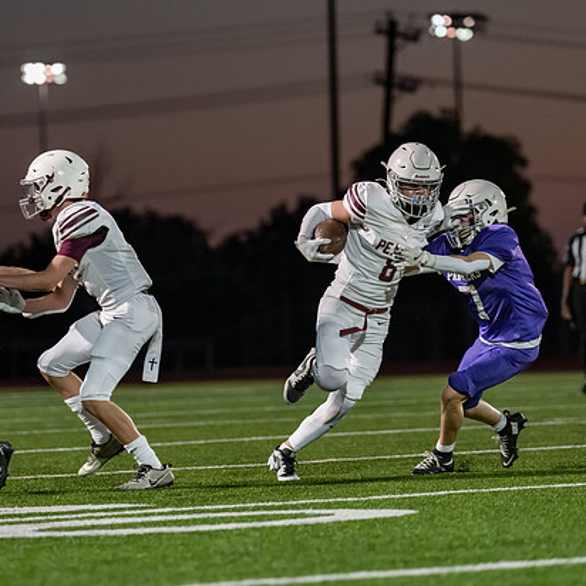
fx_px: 4539
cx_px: 264
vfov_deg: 7.4
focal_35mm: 237
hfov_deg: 7.4
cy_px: 268
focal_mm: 145
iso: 3200
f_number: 2.8
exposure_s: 1/1250
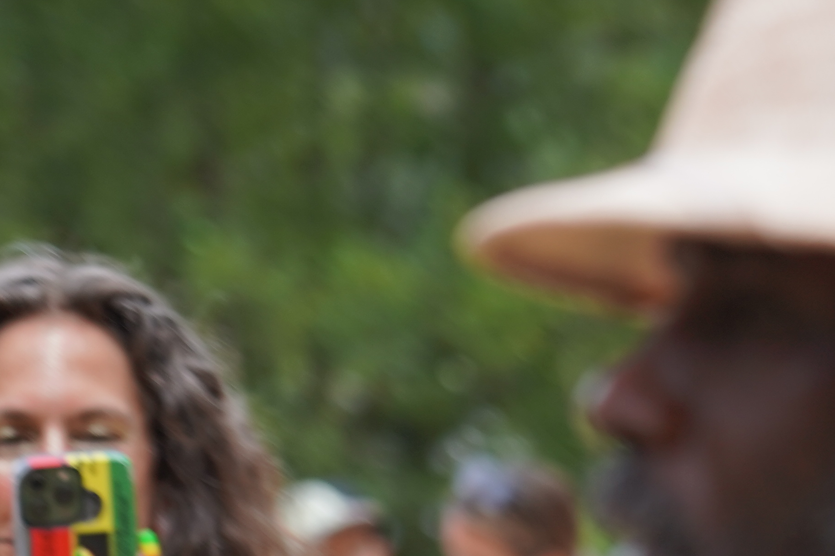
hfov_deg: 6.0
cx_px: 803
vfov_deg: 4.0
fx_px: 8001
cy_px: 858
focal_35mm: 345
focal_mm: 105
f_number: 4
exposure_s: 1/160
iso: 200
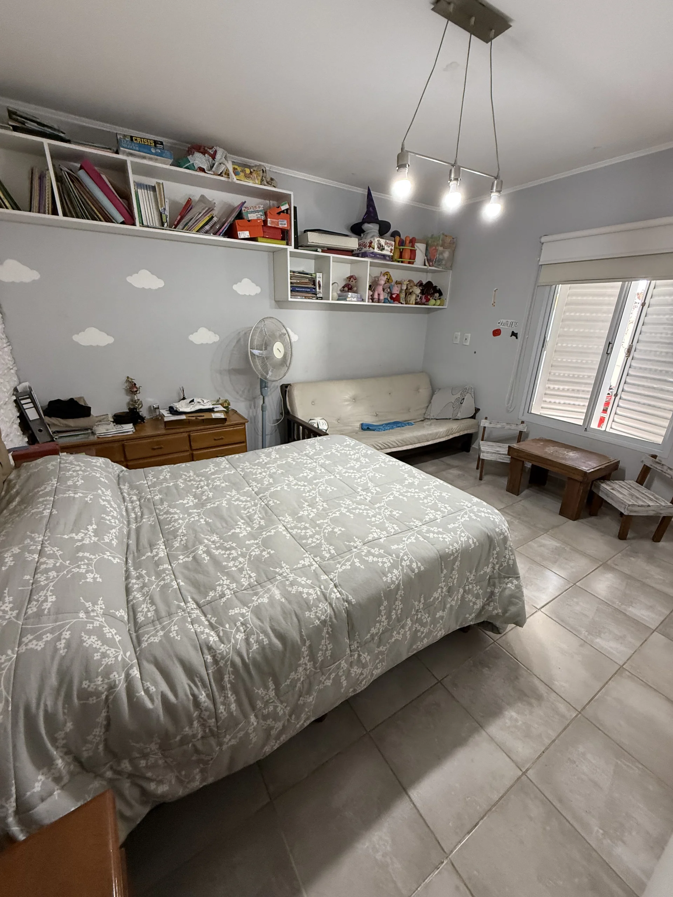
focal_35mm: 14
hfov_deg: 85.7
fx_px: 363
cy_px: 448
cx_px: 336
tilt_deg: -19.7
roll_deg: -2.4
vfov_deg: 102.1
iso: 320
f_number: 2.2
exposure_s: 1/100
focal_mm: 2.22
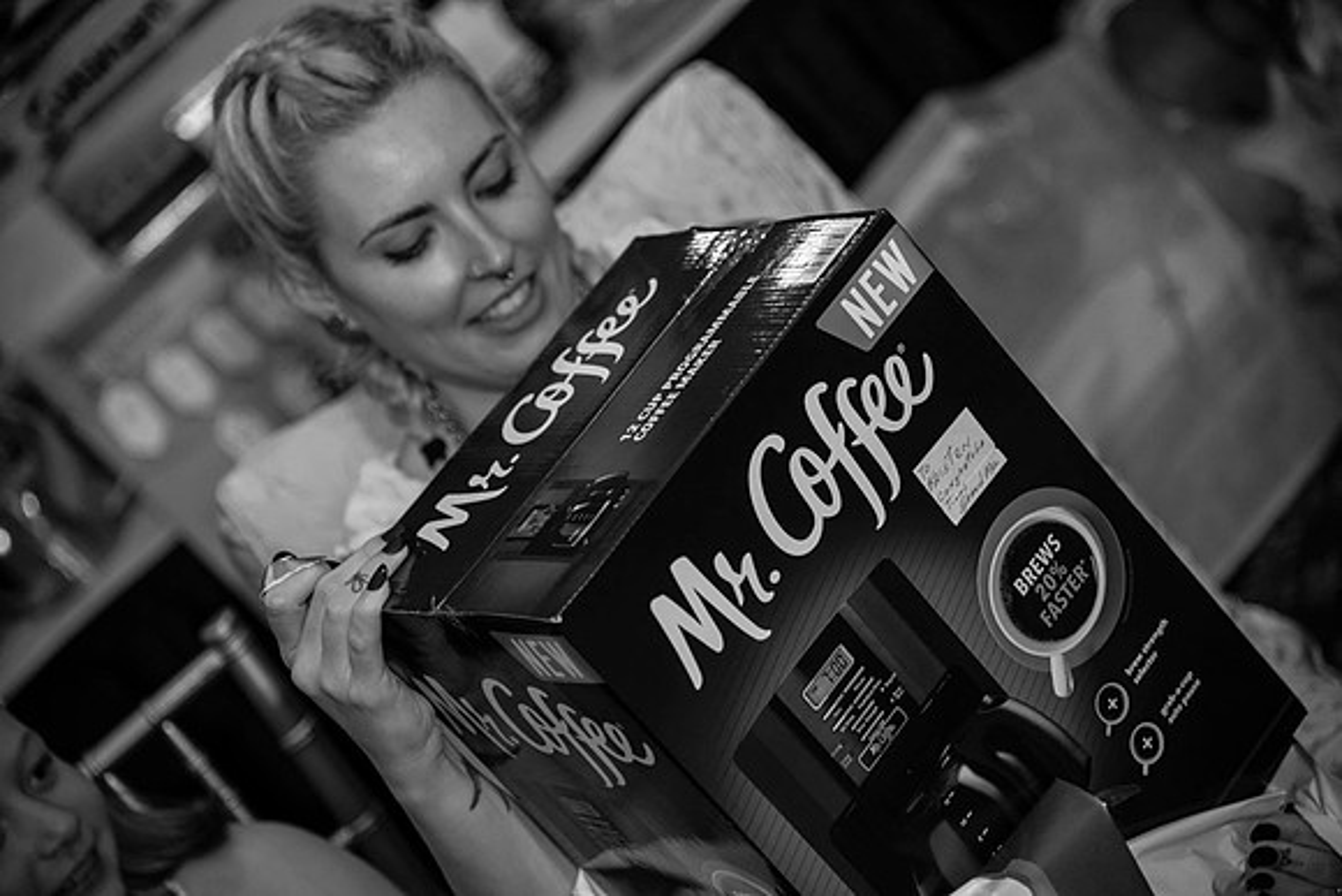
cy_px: 448
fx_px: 3542
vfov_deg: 14.4
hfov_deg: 21.5
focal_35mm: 95
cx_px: 671
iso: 640
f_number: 4
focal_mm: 95
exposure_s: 1/200
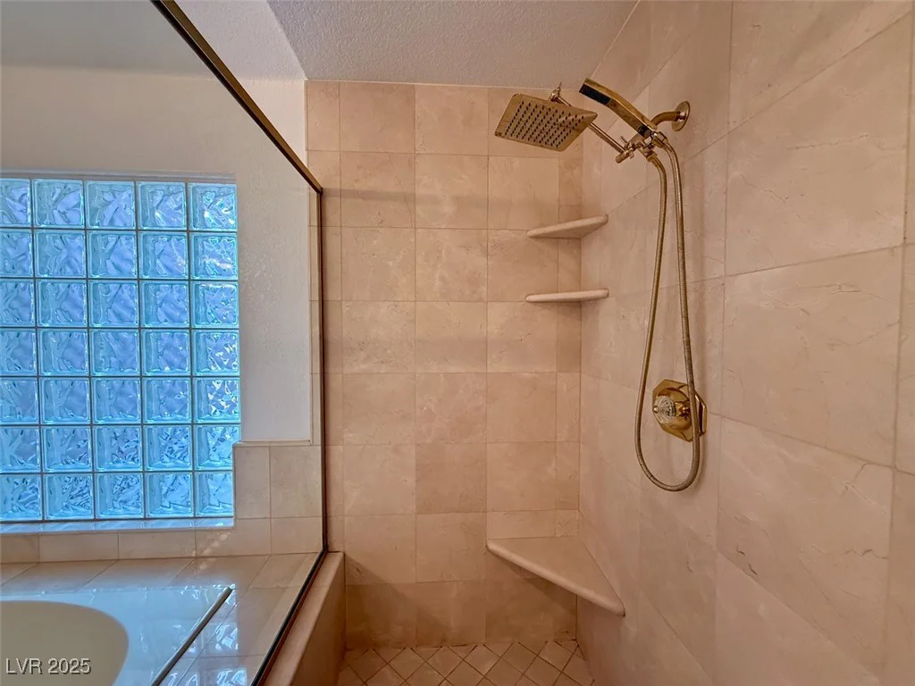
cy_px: 343
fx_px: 370
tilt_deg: -2.6
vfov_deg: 85.7
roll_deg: -0.3
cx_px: 458
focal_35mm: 14
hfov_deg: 102.1
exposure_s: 1/60
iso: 200
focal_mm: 2.22
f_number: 2.2
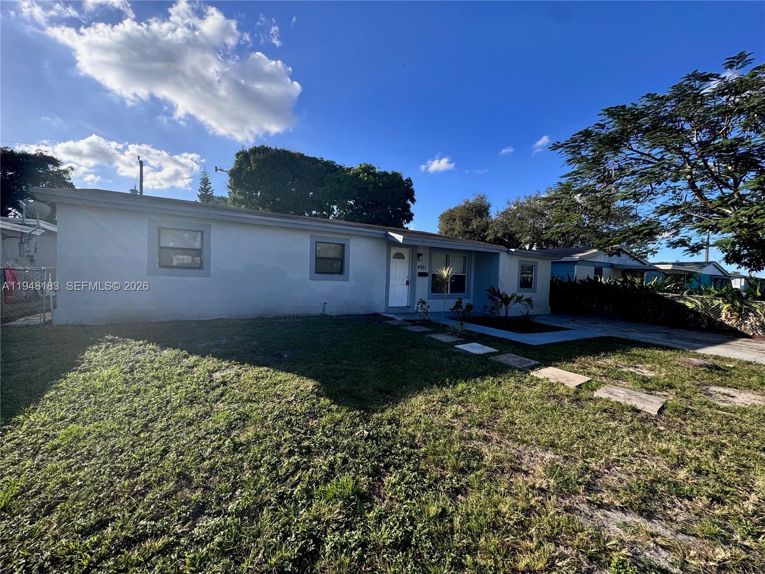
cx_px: 382
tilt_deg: -2.8
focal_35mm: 14
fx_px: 309
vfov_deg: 85.7
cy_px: 287
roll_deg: -2.8
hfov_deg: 102.1
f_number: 2.2
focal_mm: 2.22
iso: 40
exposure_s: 1/1143
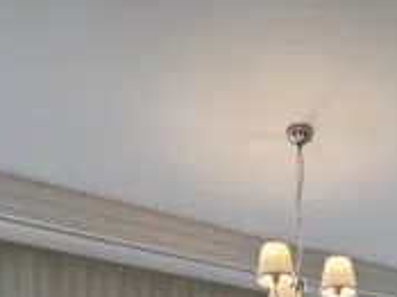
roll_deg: -0.5
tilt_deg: +0.8
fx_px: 642
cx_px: 299
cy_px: 541
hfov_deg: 33.7
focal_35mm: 56
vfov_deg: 19.3
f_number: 2.2
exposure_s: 1/50
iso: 160
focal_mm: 2.22
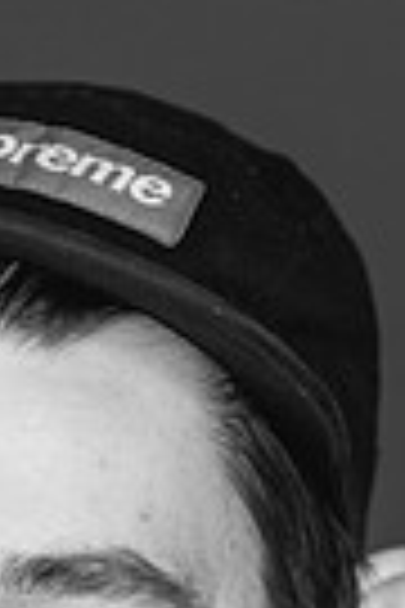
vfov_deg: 7.1
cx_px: 18
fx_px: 4792
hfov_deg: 4.8
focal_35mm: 284
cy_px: 910
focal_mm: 85
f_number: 3.5
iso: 2000
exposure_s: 1/320
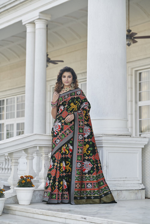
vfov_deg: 23.9
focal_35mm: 85
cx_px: 75
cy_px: 112
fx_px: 531
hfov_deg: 16.1
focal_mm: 85
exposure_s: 1/200
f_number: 3.5
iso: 200
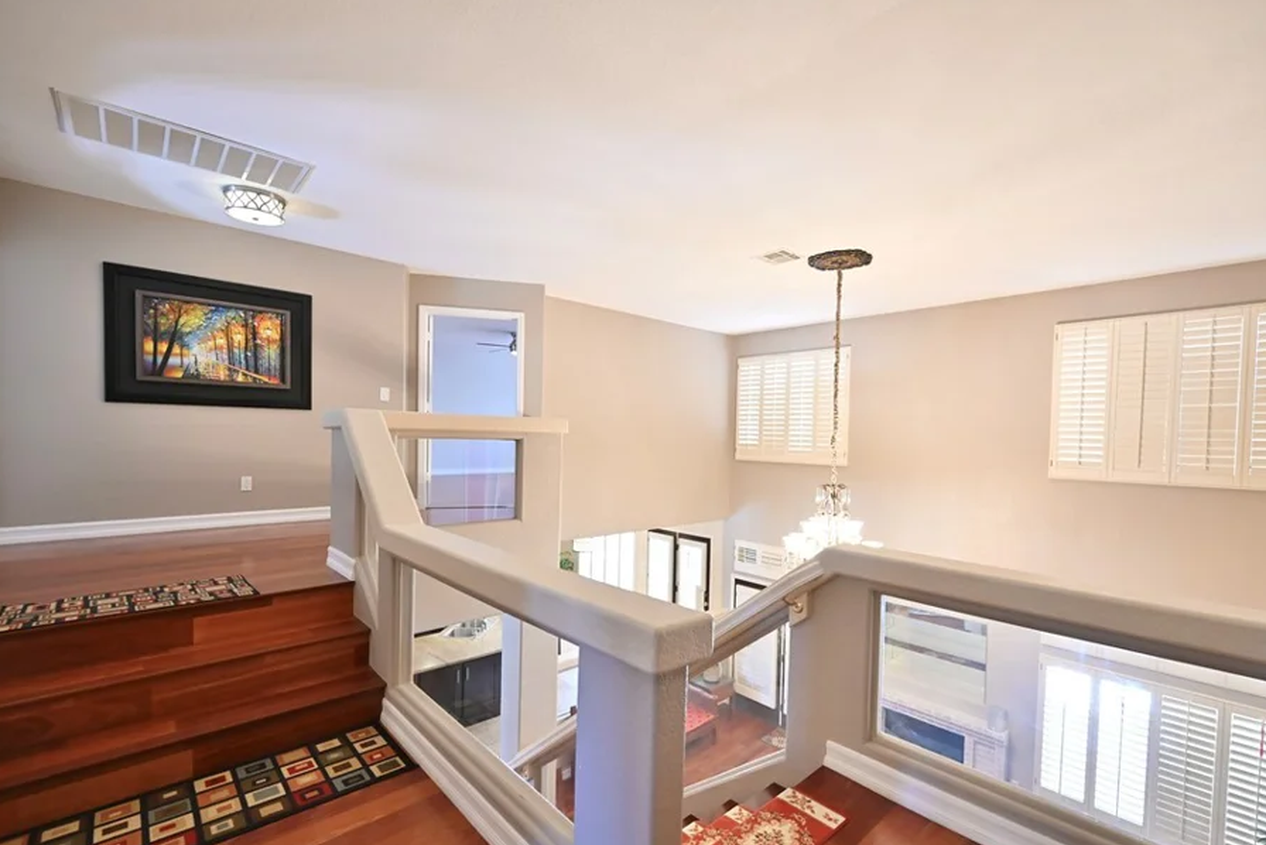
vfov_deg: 73.7
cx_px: 653
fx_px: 563
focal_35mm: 16
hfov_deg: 96.7
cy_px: 451
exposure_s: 1/60
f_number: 4
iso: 4000
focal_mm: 14
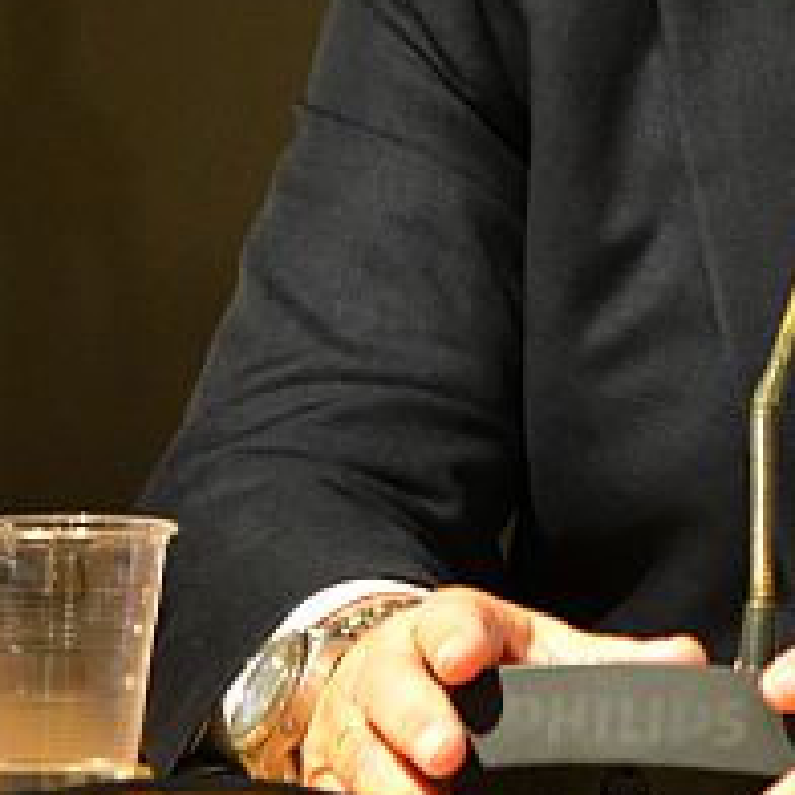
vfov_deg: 1.9
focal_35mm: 937
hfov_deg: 1.9
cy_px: -79
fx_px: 24346
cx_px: 1282
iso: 3200
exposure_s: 1/25
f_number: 5
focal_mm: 180
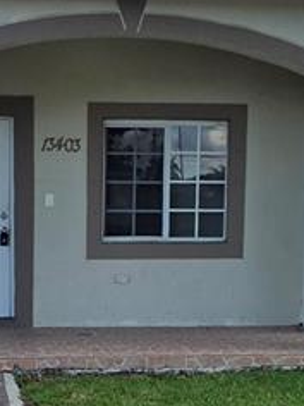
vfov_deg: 29.1
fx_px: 773
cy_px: 286
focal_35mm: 66
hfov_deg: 21.9
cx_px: 45
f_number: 1.9
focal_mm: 2.2
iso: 40
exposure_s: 1/756
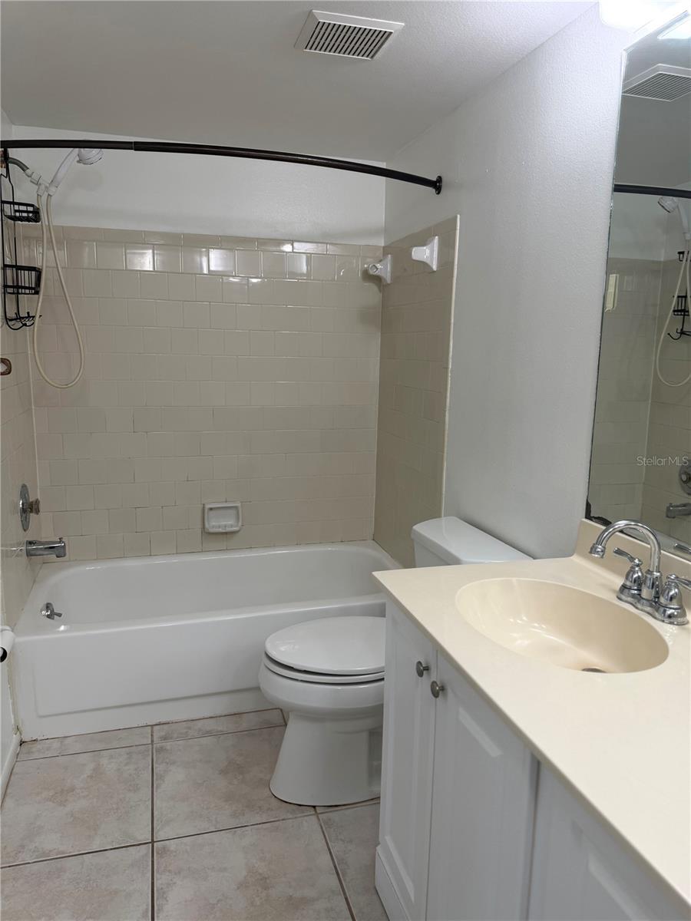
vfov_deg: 71.6
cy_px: 460
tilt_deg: -10.5
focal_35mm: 24
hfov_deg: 56.8
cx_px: 346
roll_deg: -0.7
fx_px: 639
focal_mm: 6.76
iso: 80
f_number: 1.78
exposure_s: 1/120
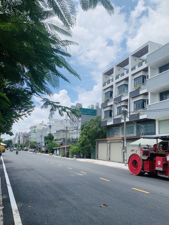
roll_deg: -2.4
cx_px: 85
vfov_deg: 59.8
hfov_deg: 46.8
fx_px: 195
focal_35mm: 30
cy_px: 126
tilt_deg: +7.7
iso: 25
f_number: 1.8
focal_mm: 4.25
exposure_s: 1/2611
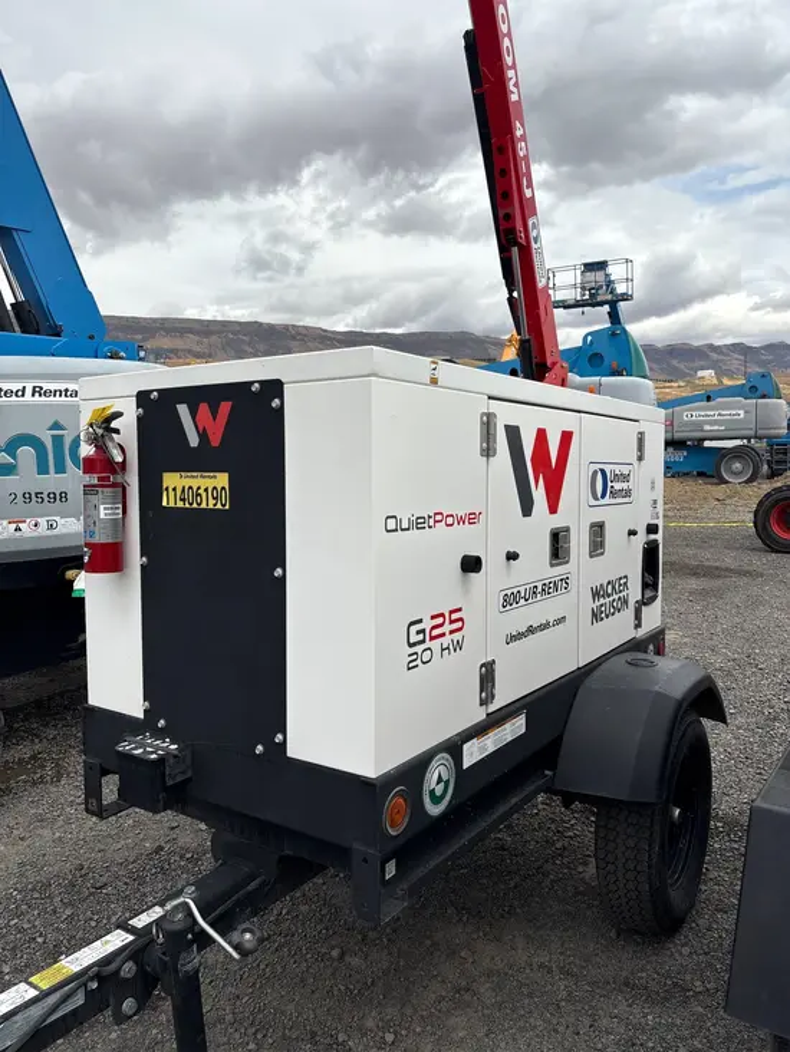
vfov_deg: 67.3
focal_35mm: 26
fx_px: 791
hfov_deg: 53.1
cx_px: 395
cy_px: 526
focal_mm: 5.96
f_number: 1.6
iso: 50
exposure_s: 1/4950
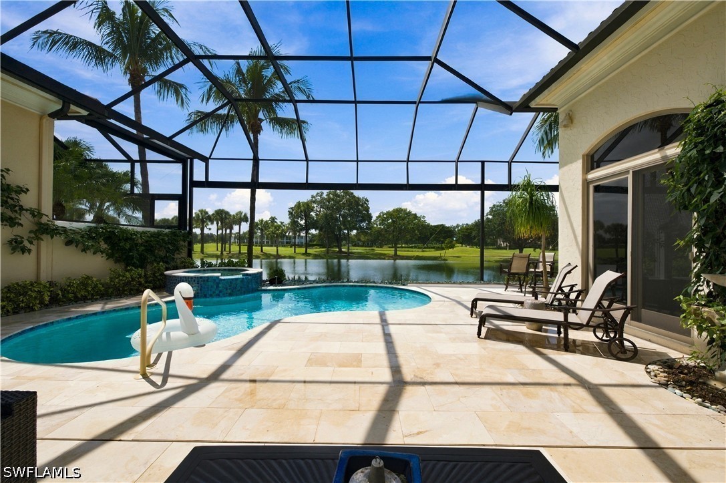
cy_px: 242
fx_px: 282
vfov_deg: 81.1
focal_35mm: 14
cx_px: 363
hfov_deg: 104.3
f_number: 11
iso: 200
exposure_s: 1/500
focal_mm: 14
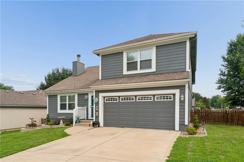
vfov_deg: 58.3
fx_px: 146
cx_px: 122
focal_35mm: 22
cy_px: 81
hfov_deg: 79.9
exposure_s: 1/25
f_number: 22
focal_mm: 21.5
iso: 100
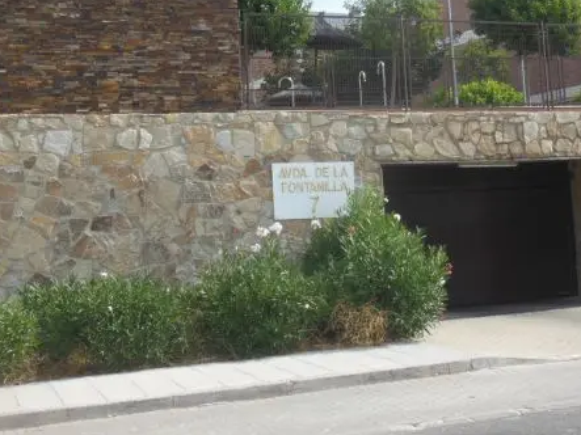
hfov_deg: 29.7
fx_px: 1091
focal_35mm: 65
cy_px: 123
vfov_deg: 22.4
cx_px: 370
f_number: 4.4
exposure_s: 1/500
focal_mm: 8
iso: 125
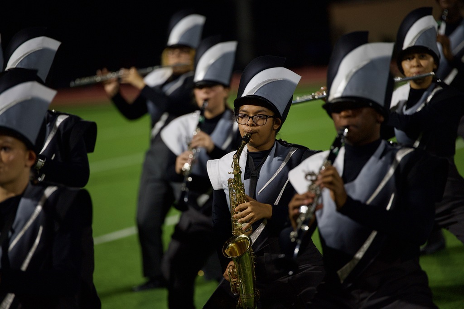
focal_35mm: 200
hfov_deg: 10.3
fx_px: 2576
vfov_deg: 6.9
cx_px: 232
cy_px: 154
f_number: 2.8
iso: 2500
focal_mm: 200
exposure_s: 1/640
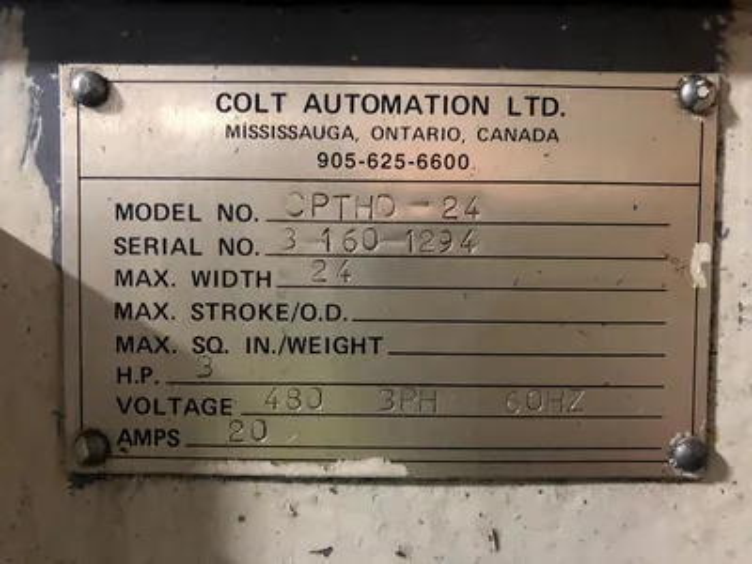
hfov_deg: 63.4
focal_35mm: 28
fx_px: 608
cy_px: 282
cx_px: 376
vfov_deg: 49.7
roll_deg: +1.1
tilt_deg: -2.4
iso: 80
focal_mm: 4
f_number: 1.8
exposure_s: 1/4
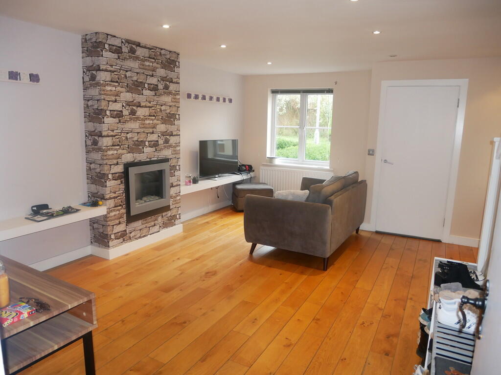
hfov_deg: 71.6
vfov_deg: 56.8
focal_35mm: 24
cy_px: 188
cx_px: 250
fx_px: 347
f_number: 3.5
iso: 500
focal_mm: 12
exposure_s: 1/50
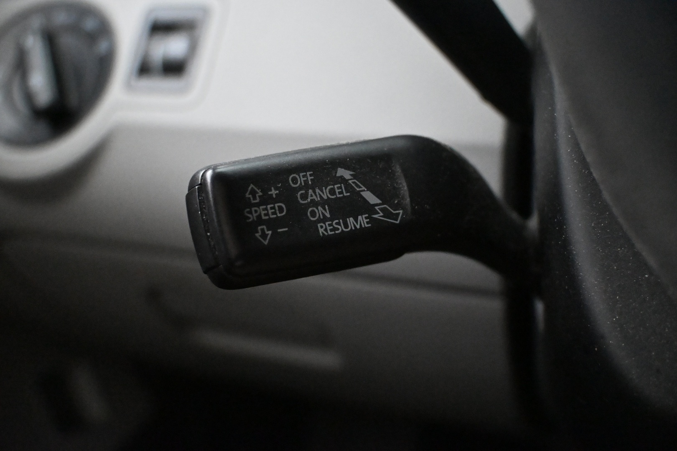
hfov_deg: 43.0
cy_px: 226
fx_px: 860
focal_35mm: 46
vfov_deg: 29.4
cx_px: 338
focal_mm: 30.5
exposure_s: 1/60
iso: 12800
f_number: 4.8
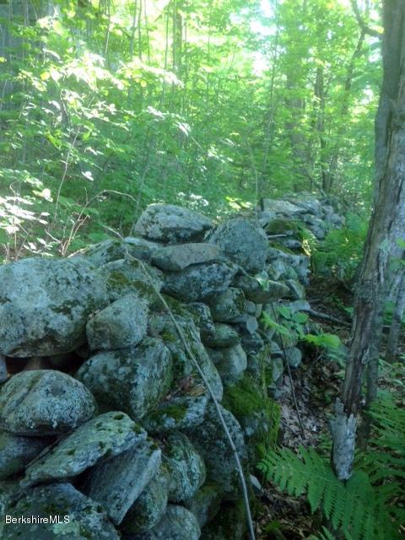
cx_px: 202
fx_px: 546
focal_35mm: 35
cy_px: 270
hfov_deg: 40.7
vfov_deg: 52.6
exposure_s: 1/20
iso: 64
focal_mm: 4.28
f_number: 2.4
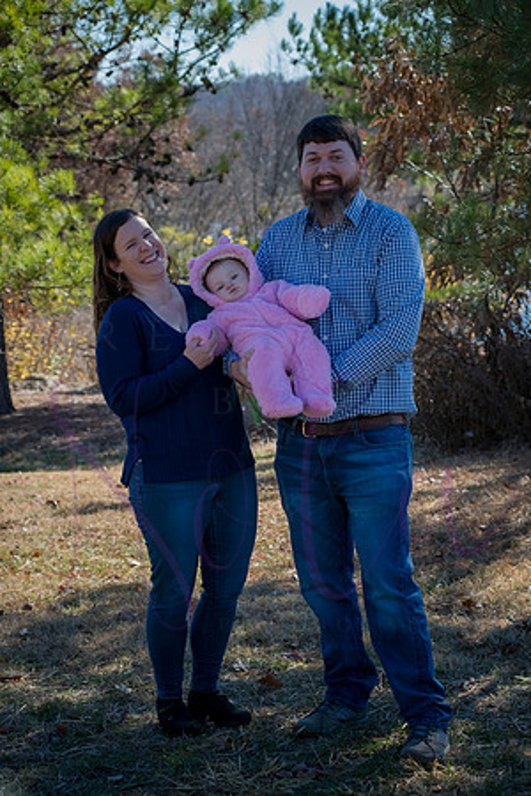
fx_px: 1770
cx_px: 266
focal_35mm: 80
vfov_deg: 25.4
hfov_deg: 17.1
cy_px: 398
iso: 400
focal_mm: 80
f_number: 6.3
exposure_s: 1/500
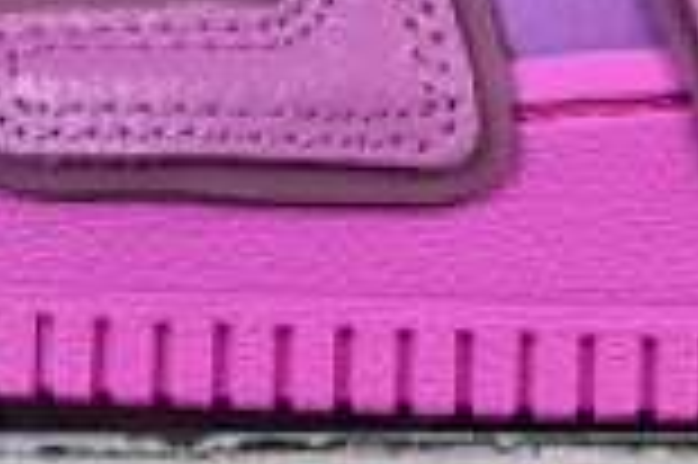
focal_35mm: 524
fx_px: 10149
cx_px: 905
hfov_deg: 3.9
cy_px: -568
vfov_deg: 2.6
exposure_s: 1/80
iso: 160
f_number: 7.1
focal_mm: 50
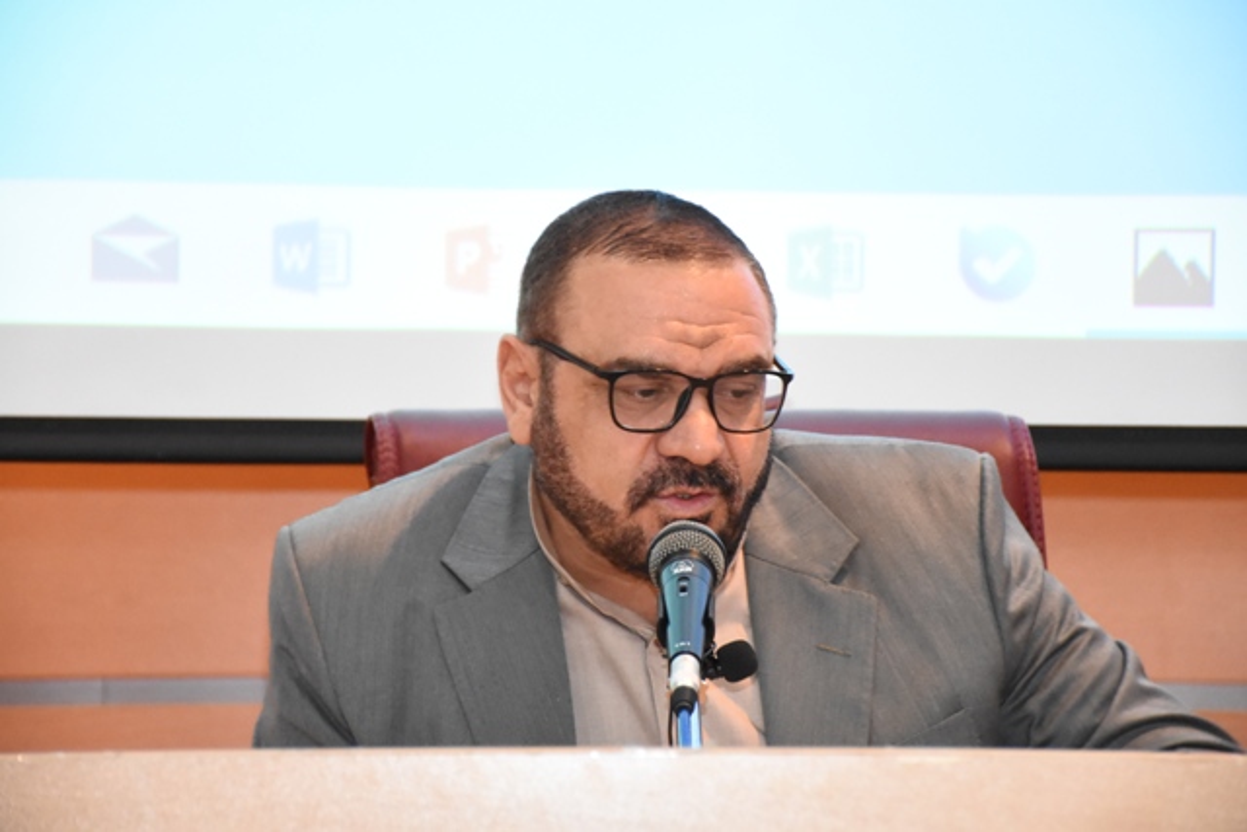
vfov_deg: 8.7
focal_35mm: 158
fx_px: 5457
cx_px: 624
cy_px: 416
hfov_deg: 13.0
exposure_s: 1/125
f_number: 5.6
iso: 6400
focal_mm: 105
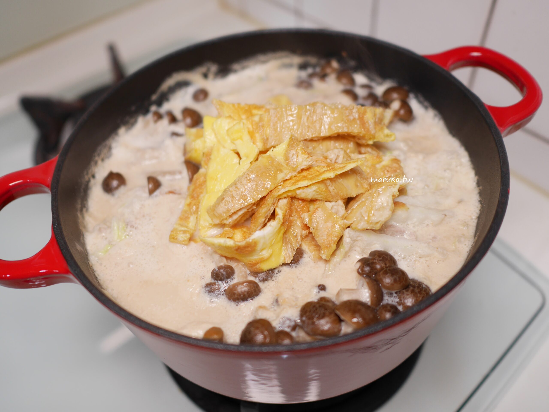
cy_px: 206
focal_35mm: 30
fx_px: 476
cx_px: 274
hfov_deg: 59.9
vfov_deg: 46.8
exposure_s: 1/100
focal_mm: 15
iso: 200
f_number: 1.8
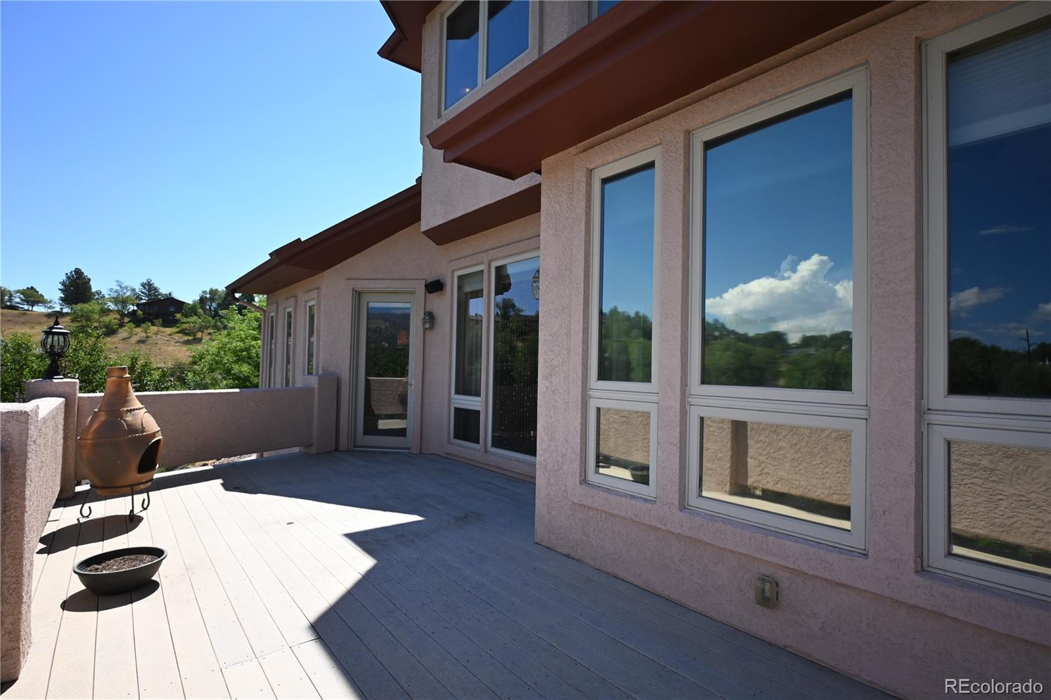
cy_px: 350
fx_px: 525
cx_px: 526
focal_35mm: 18
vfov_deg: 67.4
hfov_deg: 90.0
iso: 250
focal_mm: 12
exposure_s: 1/2000
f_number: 3.5
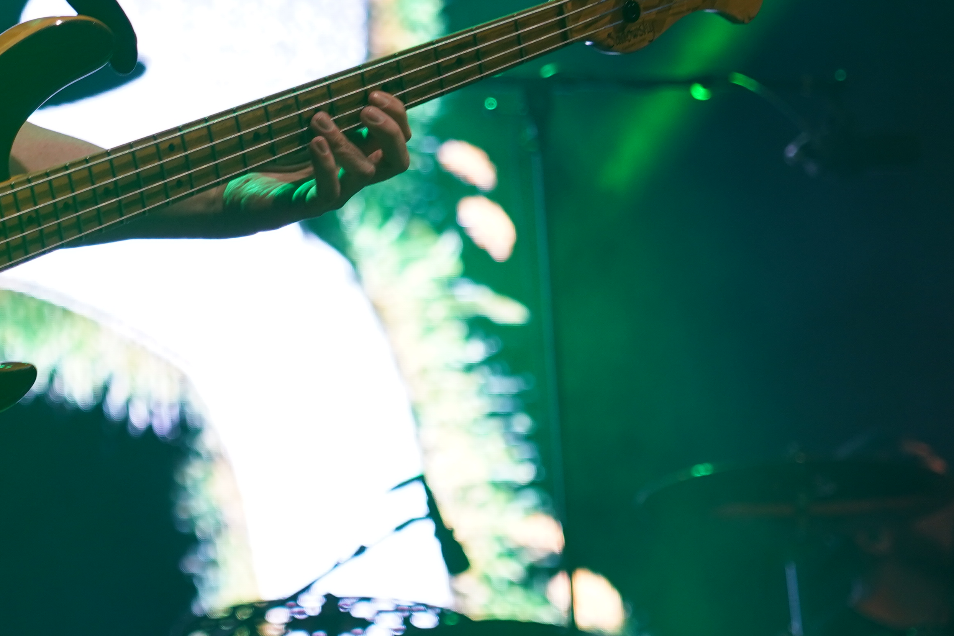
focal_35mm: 253
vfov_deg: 5.4
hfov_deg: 8.1
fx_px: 6704
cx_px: -148
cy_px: 98
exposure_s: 1/160
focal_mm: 105
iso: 500
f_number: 4
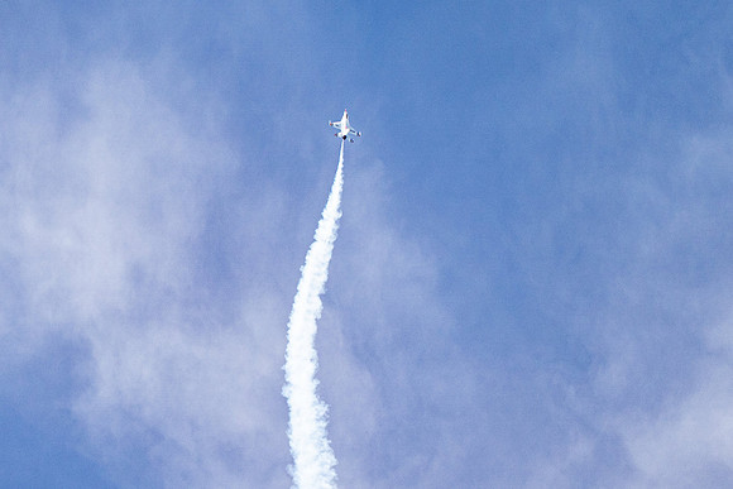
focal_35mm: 791
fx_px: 16104
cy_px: 263
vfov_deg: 1.7
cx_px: 211
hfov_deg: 2.6
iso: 800
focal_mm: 400
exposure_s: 1/2000
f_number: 8
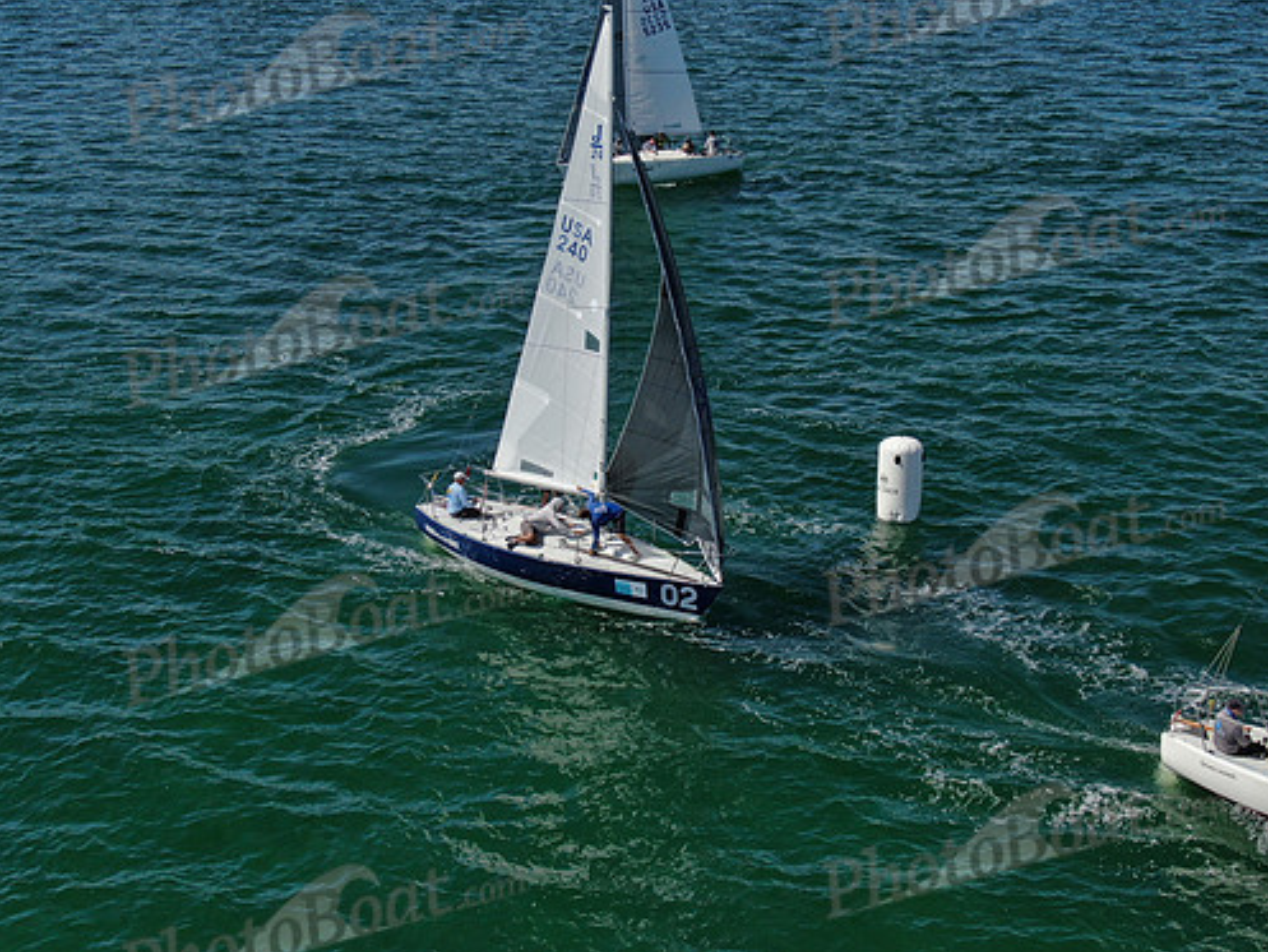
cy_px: 443
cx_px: 676
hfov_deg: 34.3
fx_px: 2052
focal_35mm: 56
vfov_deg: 26.1
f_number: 3.8
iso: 100
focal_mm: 8.6
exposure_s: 1/1250
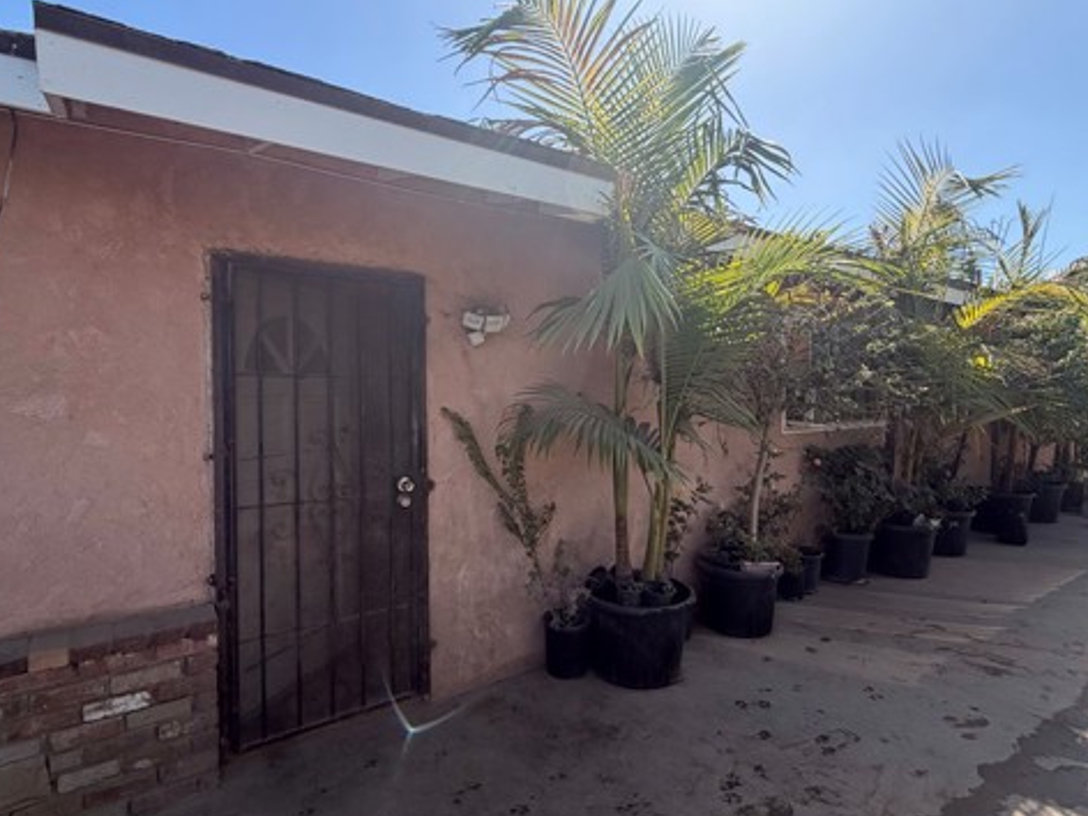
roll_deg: +0.9
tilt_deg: -2.8
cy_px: 406
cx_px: 526
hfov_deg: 84.6
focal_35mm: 19
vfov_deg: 68.7
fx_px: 597
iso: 32
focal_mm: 2.22
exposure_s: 1/770
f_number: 2.2
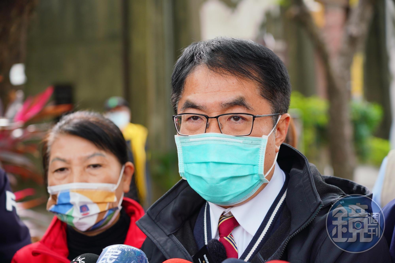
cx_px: 198
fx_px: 834
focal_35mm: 76
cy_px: 132
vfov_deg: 18.0
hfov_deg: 26.6
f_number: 4
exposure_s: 1/320
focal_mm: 76
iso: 400
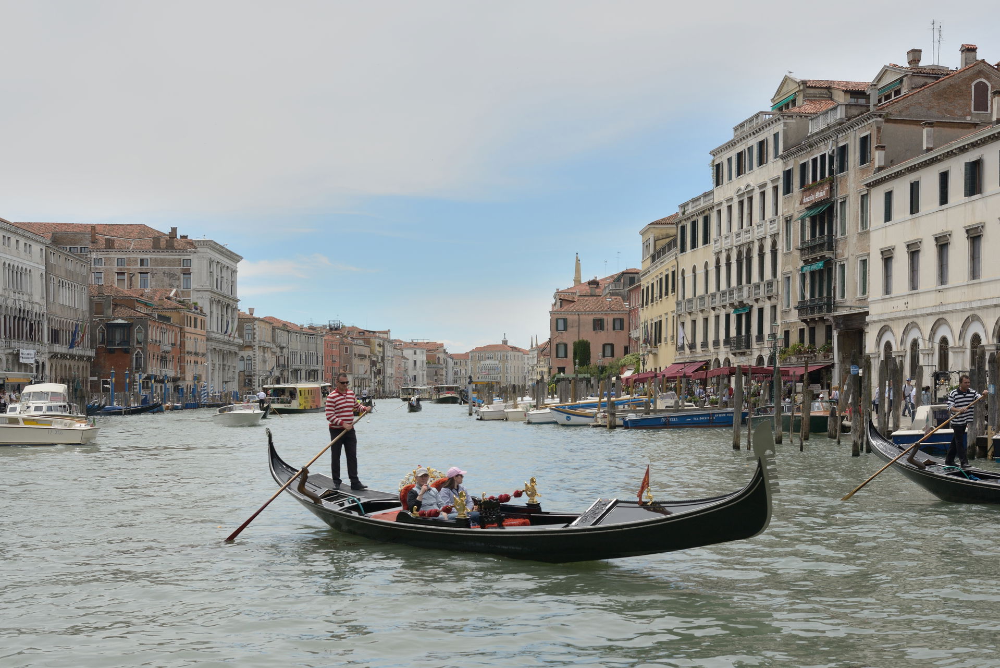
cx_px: 500
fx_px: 1334
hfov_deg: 41.1
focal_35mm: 48
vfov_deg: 28.1
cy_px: 334
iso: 200
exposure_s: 1/1600
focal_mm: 48
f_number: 9
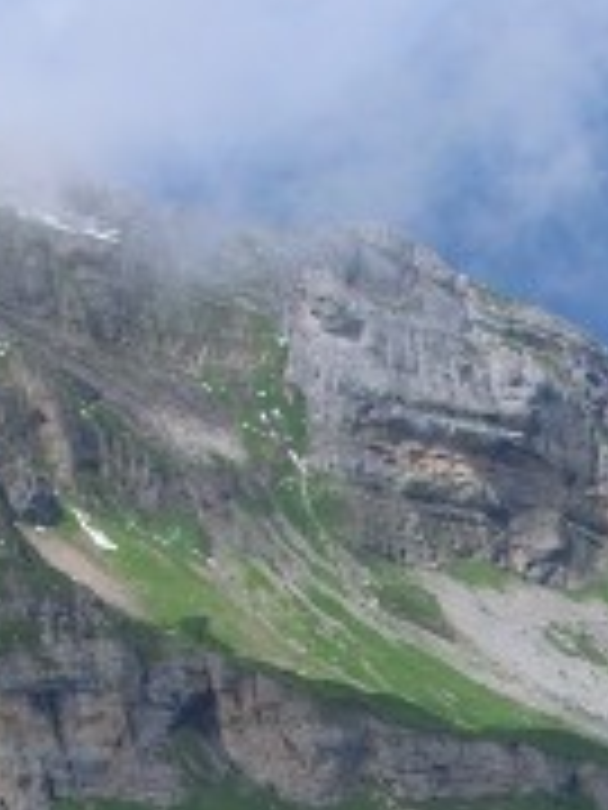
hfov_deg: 5.9
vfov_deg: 7.7
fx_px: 5808
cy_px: 1611
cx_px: 1085
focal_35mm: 248
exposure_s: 1/224
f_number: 6.3
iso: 50
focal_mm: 14.7
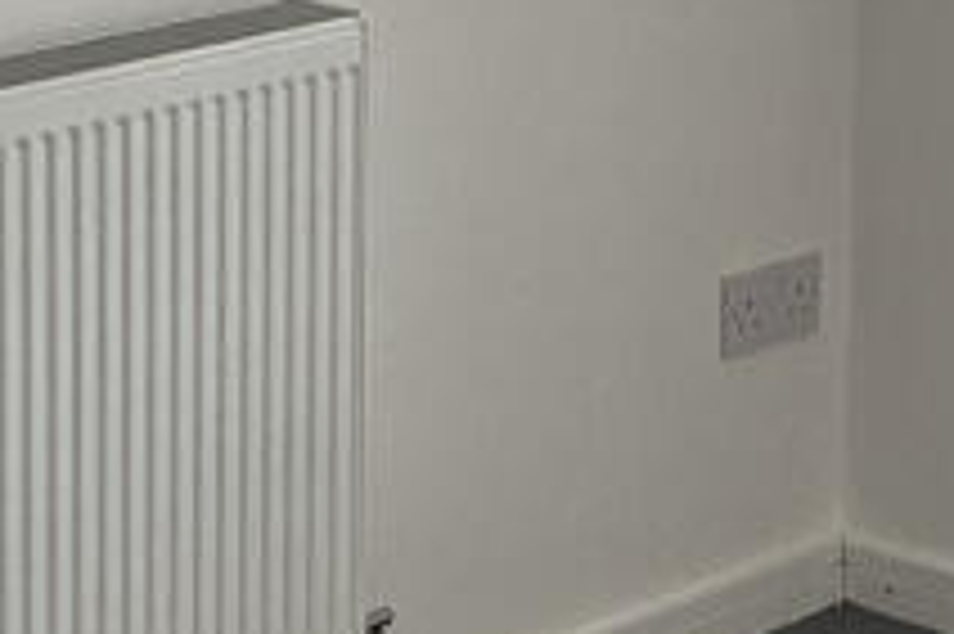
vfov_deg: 8.6
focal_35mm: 156
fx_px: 4131
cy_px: -270
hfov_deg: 12.8
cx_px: 1152
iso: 32
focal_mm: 3.3
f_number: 2.4
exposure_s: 1/120
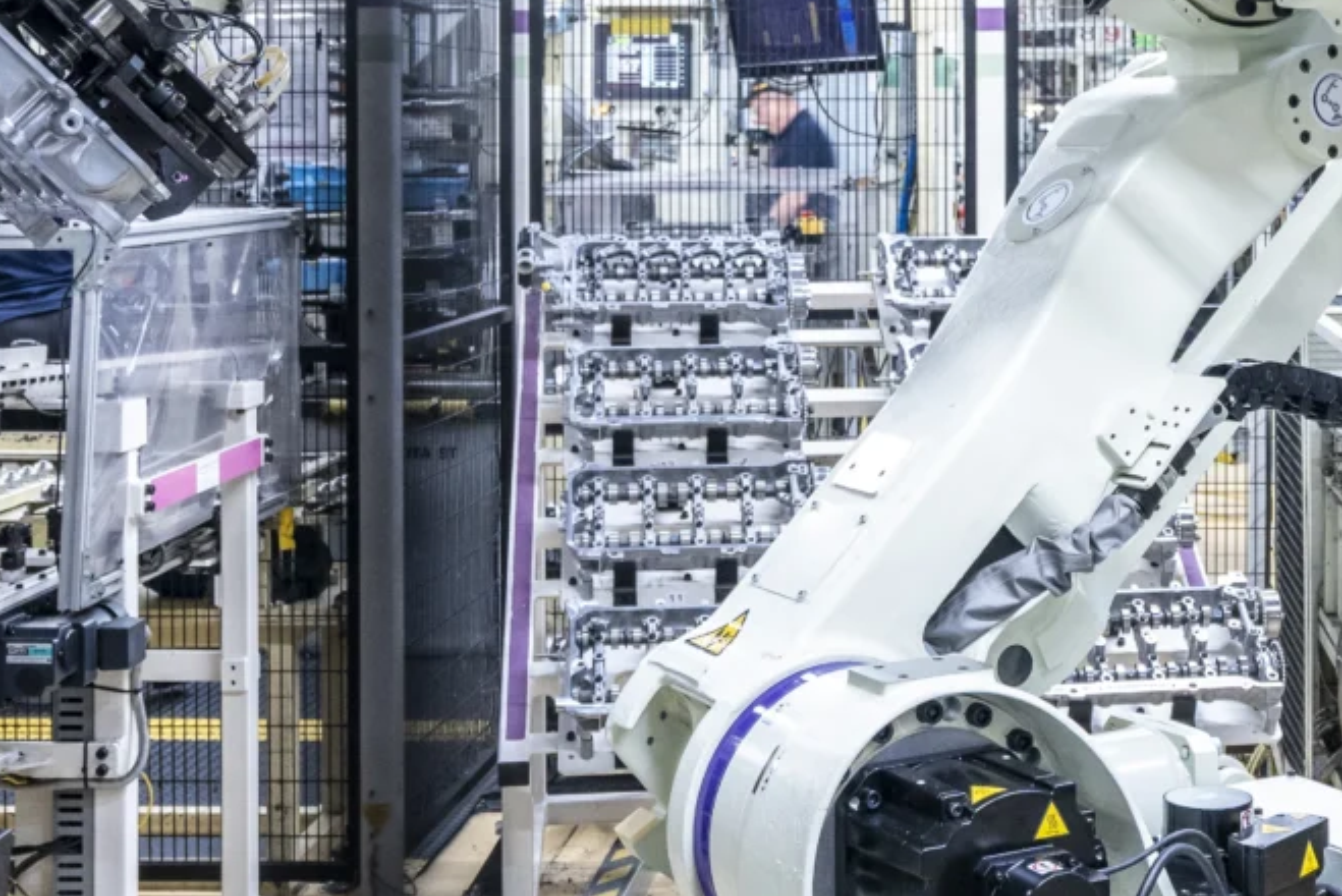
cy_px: 144
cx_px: 982
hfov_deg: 30.1
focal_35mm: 66
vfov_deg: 20.3
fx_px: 2461
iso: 1600
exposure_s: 1/30
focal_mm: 17
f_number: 4
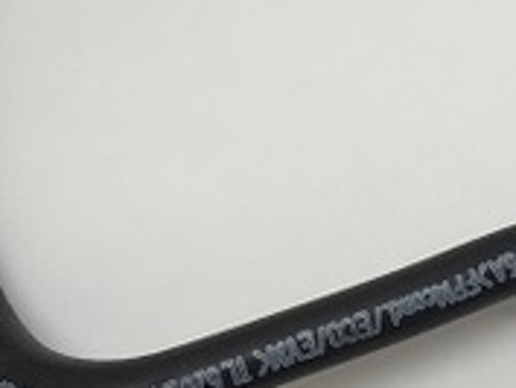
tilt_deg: -71.6
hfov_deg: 17.6
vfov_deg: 13.8
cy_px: -26
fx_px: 1566
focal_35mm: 105
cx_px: 650
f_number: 2.2
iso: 40
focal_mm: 4.15
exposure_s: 1/120
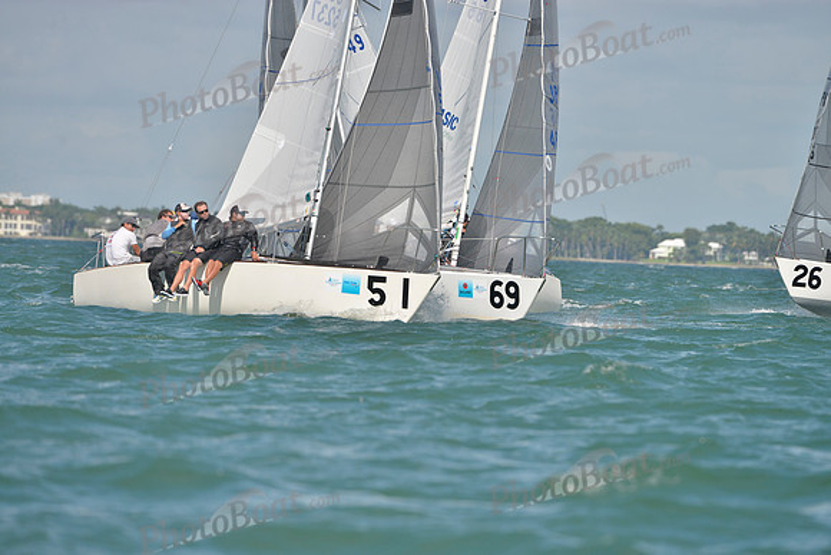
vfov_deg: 3.4
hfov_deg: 5.2
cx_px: 416
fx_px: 9235
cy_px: 278
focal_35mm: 400
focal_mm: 400
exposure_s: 1/1600
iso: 280
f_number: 7.1
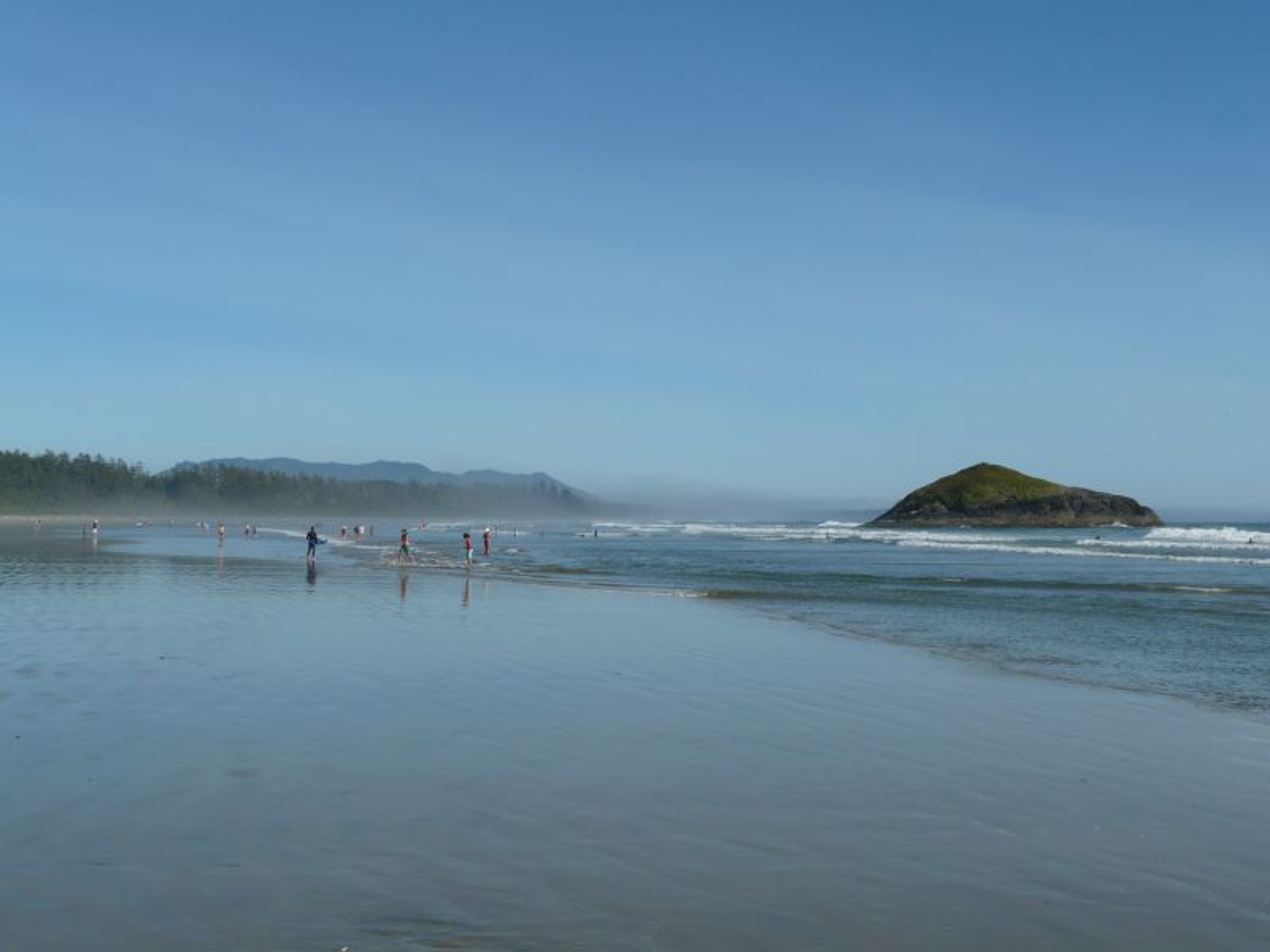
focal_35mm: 47
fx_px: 1724
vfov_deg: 30.9
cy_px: 476
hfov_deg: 40.4
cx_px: 635
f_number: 7.1
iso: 100
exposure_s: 1/500
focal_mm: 7.7
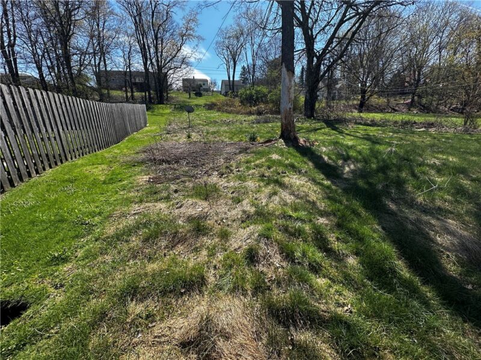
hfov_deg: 102.1
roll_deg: +0.4
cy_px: 180
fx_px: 195
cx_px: 240
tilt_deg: -8.0
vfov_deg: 85.7
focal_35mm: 14
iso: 40
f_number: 2.2
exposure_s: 1/979
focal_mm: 2.22
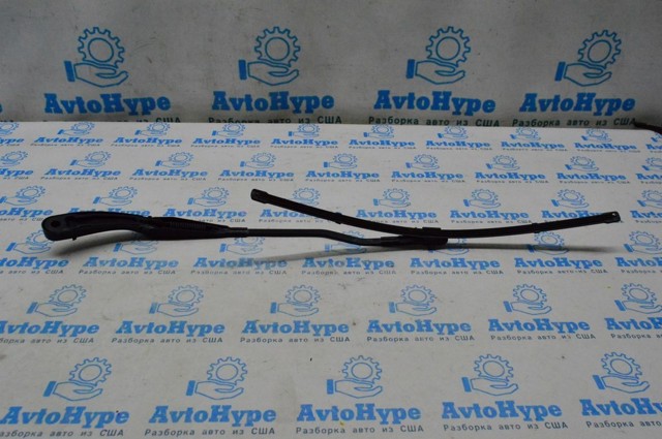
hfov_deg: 62.0
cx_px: 331
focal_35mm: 30
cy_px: 220
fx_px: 551
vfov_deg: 43.5
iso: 6400
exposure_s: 1/400
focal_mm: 20
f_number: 10
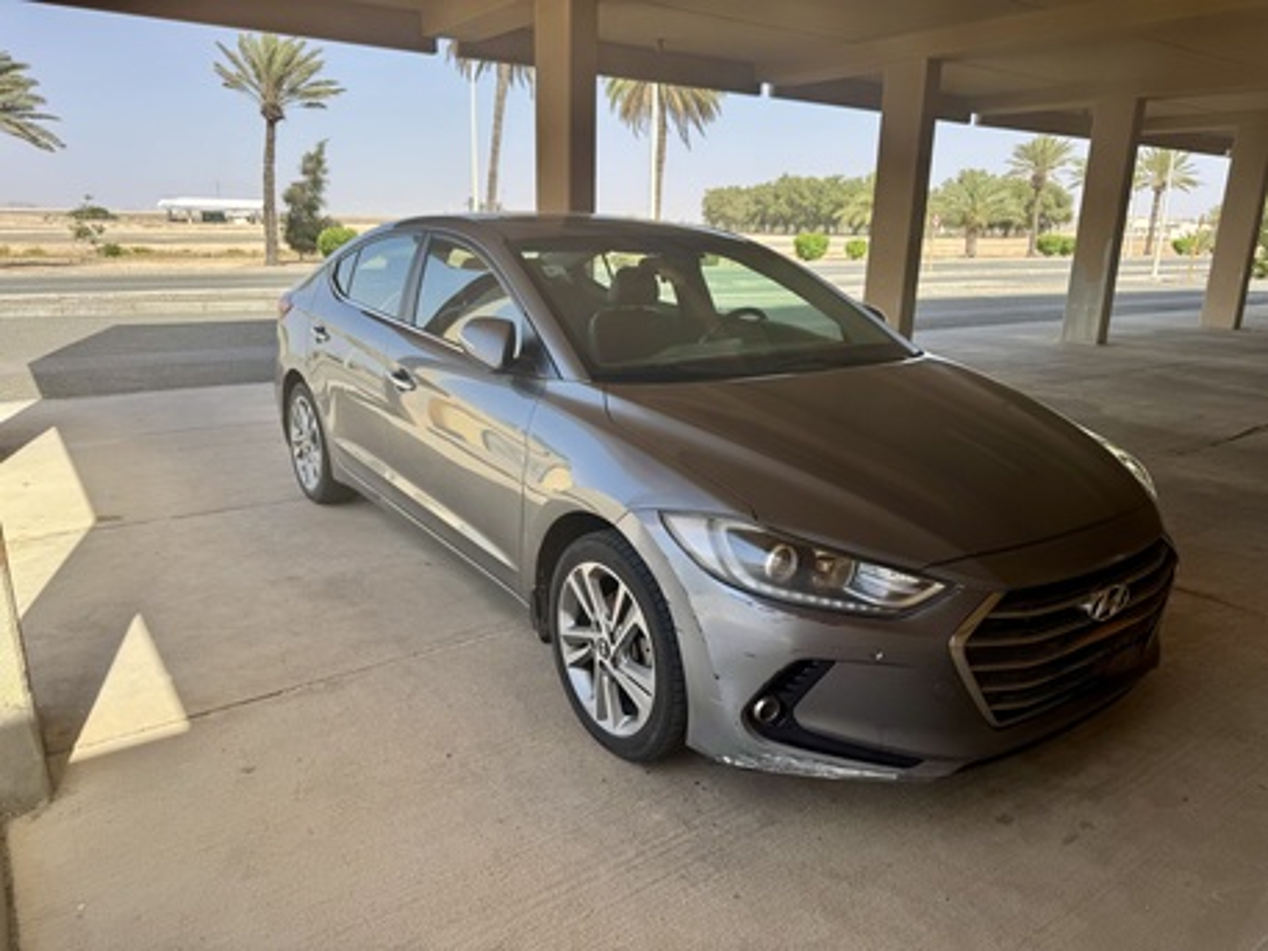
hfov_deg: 71.6
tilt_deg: -16.7
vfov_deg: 56.8
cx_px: 634
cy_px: 476
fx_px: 879
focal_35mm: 24
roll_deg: -1.8
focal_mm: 6.76
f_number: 1.78
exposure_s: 1/1488
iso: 80
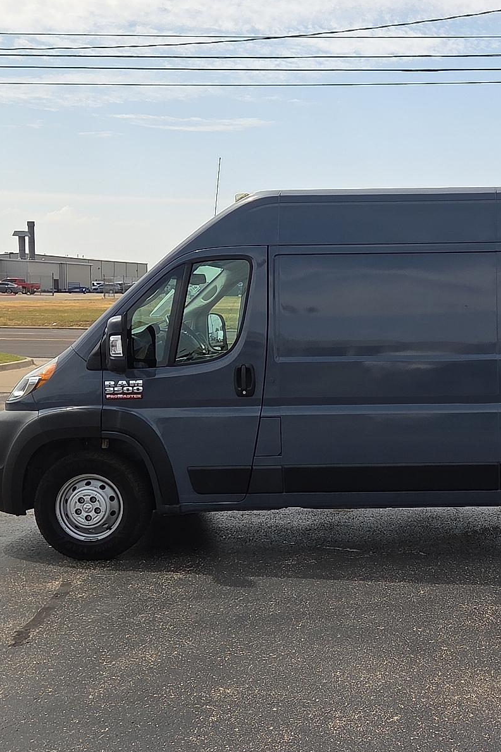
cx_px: 464
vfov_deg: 40.4
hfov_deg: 26.5
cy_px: 376
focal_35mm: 49
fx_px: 1023
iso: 77
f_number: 1.8
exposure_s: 1/5000
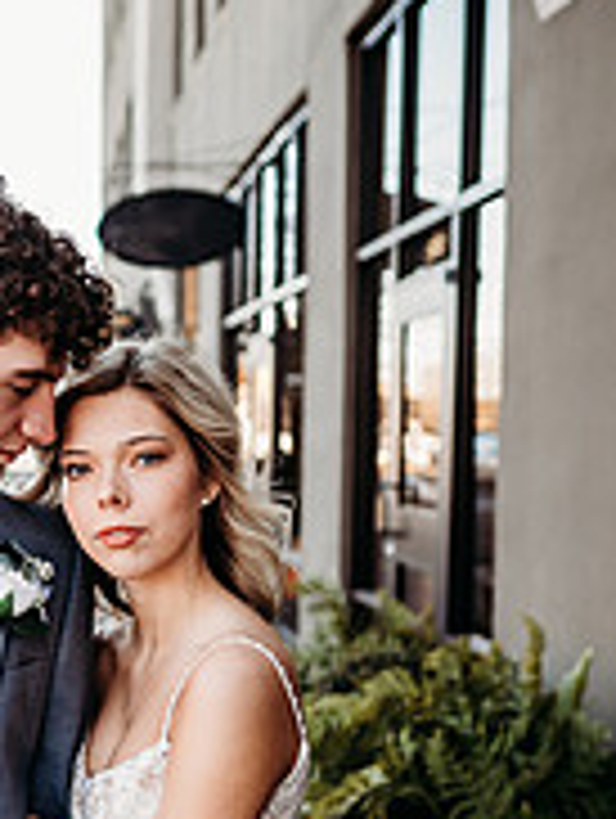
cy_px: 495
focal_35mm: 57
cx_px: -9
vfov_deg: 33.6
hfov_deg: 24.5
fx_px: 1349
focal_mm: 24
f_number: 2
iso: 160
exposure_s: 1/320
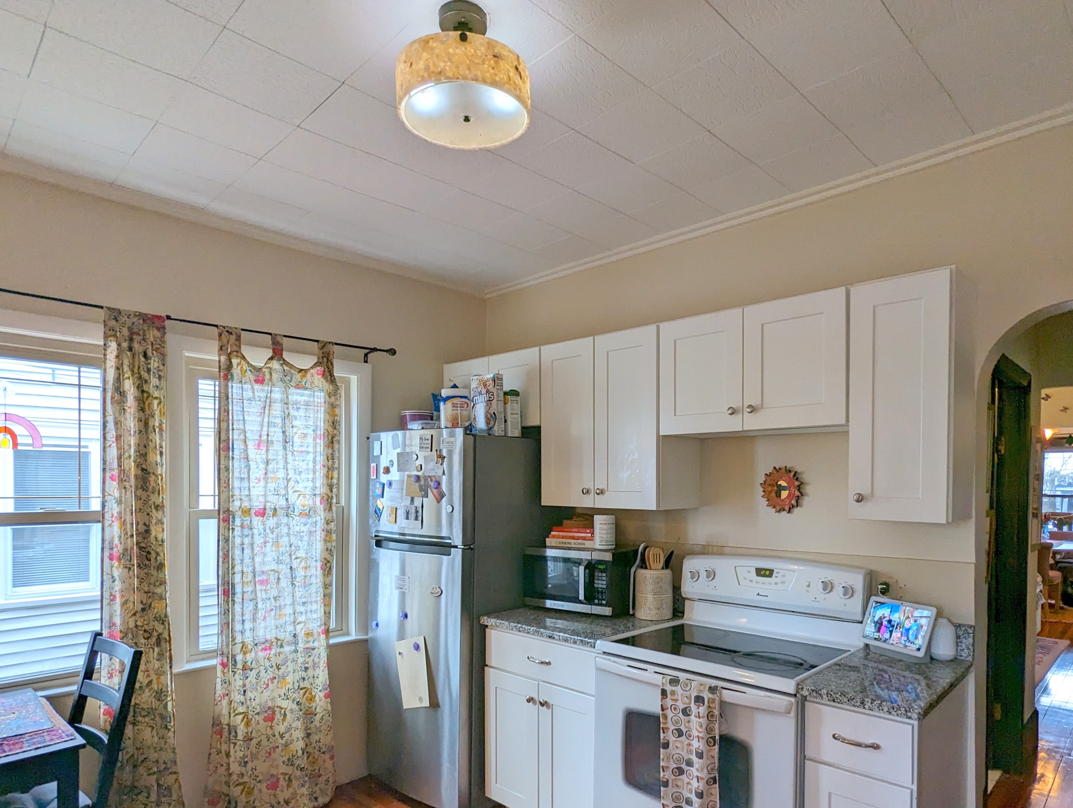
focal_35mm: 20
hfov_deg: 81.4
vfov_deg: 65.3
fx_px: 621
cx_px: 591
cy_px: 494
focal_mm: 2.35
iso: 86
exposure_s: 1/120
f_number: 2.2
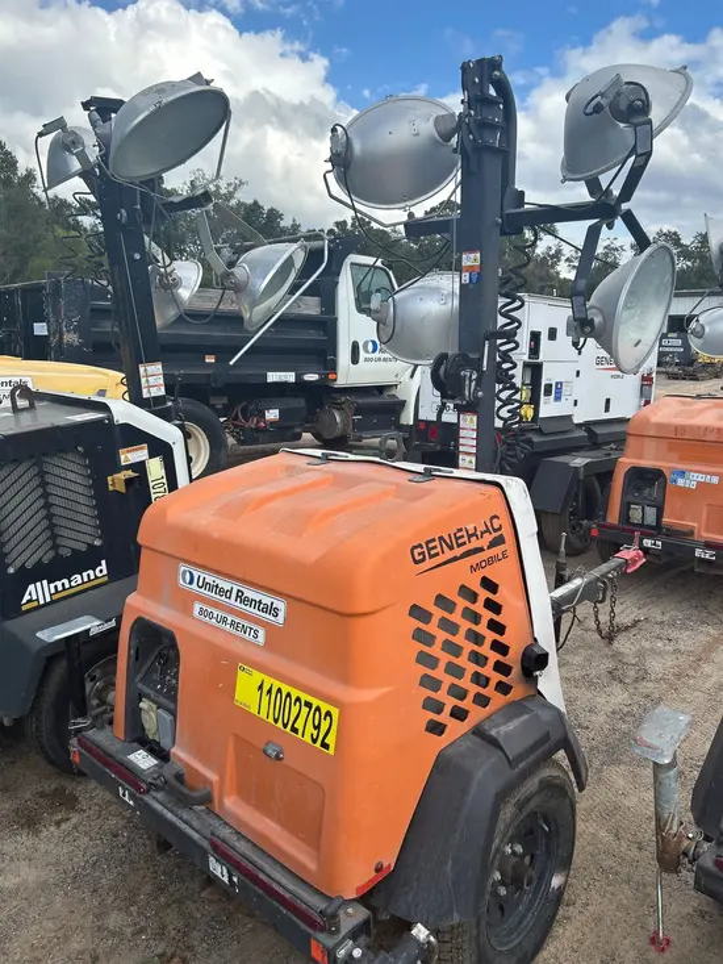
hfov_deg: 53.1
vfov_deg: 67.3
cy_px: 482
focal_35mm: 26
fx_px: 724
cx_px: 362
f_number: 1.5
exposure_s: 1/1751
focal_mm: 5.7
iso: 50
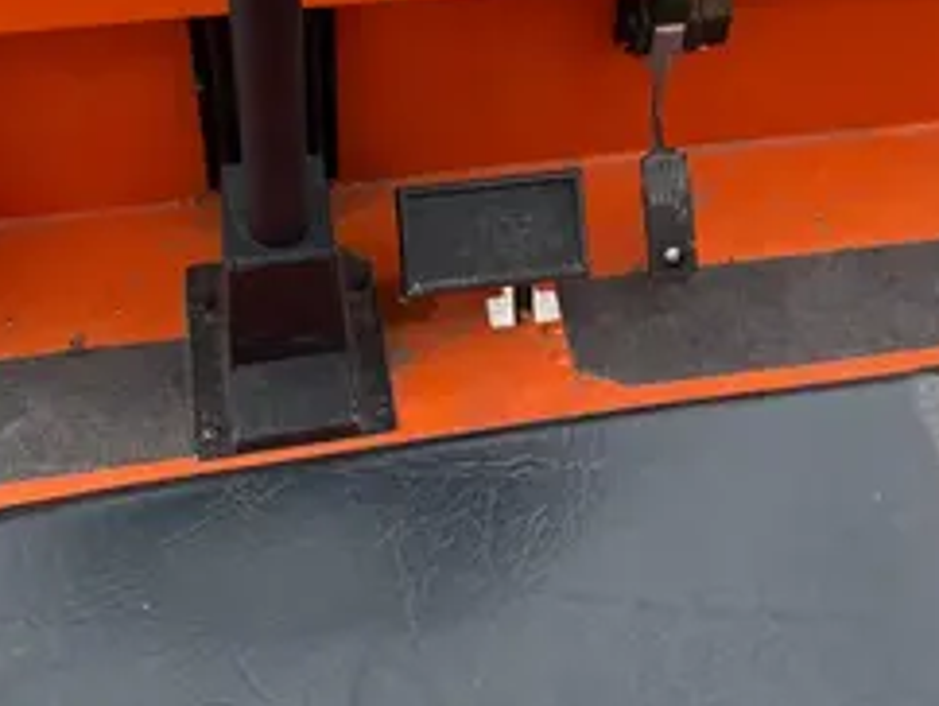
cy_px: -29
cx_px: 605
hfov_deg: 32.5
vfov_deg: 23.6
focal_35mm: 59
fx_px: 1602
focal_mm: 5.1
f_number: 1.6
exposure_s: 1/1086
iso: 50
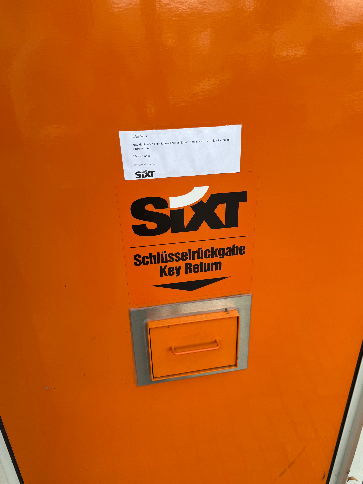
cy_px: 234
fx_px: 350
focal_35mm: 25
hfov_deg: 54.9
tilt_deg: -25.9
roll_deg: -0.3
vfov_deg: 69.4
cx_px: 187
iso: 80
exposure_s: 1/298
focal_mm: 6.76
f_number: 1.78
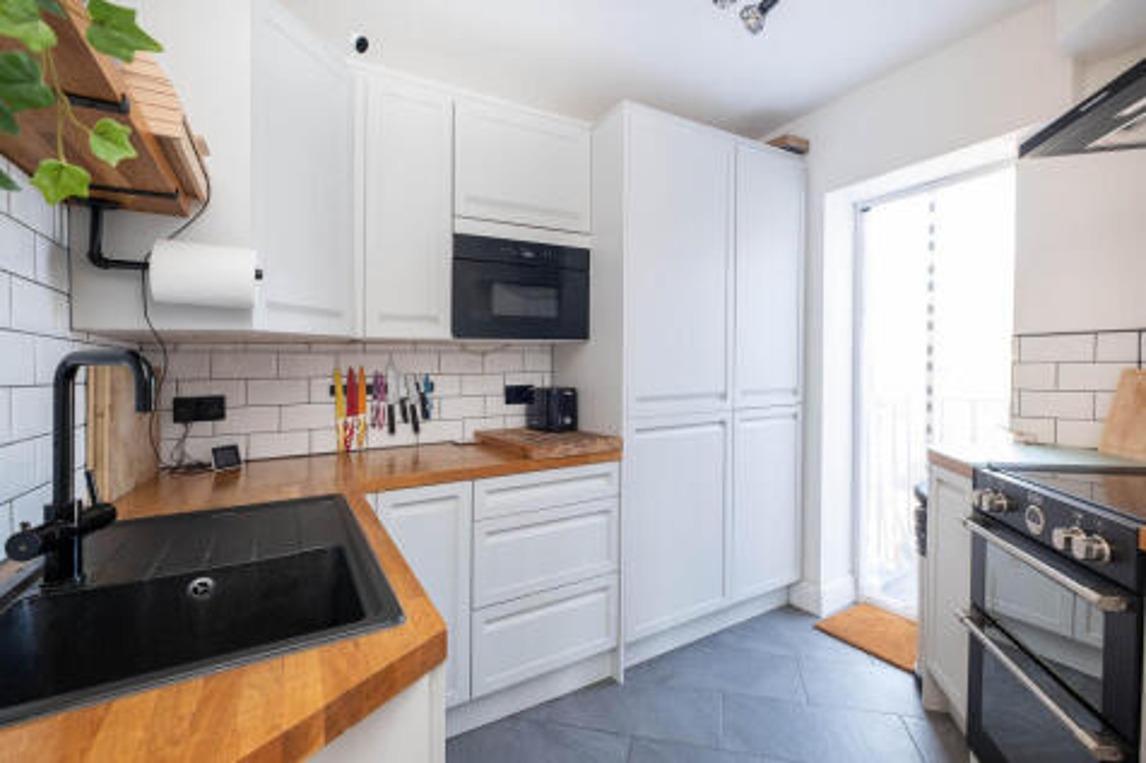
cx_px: 573
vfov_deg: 77.3
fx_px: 477
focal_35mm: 15
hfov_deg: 100.4
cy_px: 382
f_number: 6.4
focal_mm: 10
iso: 400
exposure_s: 1/13
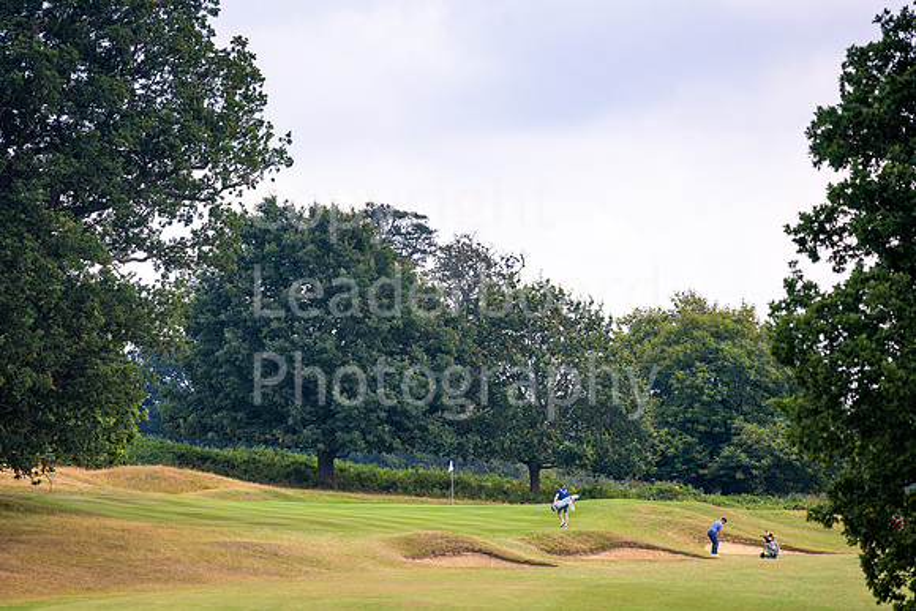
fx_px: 7635
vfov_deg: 4.6
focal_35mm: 300
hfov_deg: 6.9
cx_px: 458
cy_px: 306
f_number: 5.6
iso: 64
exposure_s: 1/160
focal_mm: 300
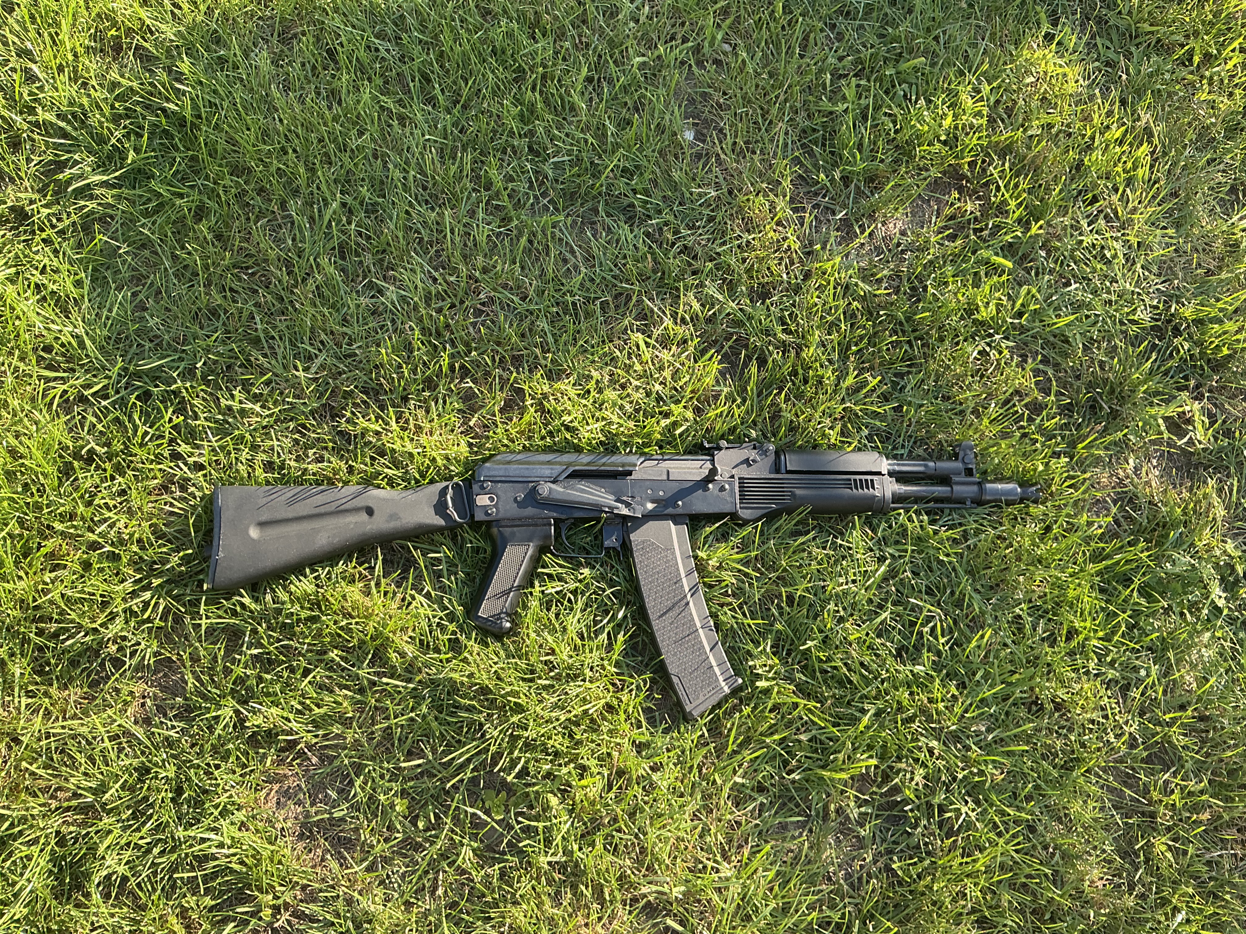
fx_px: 1044
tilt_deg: -72.9
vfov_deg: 48.2
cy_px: 467
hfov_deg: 61.7
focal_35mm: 29
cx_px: 623
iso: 20
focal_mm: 3
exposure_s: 1/154
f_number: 1.8
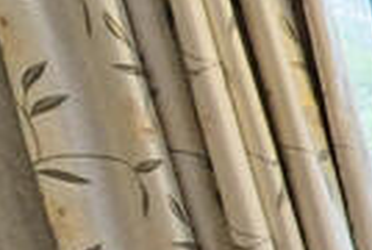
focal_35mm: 103
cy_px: 439
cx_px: 1238
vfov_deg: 12.3
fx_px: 1067
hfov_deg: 10.2
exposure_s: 1/50
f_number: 2.2
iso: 250
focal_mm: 2.2
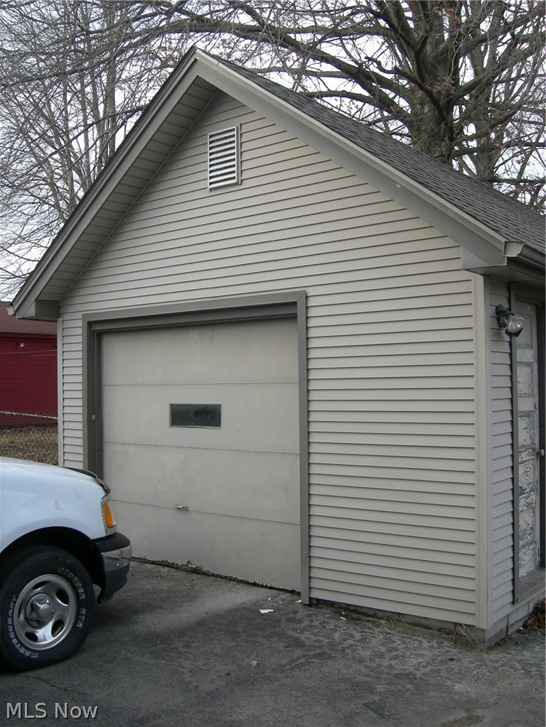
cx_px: 273
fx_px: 757
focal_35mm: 36
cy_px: 364
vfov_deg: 51.4
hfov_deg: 39.7
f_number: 3.8
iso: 64
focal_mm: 7.5
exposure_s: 1/115
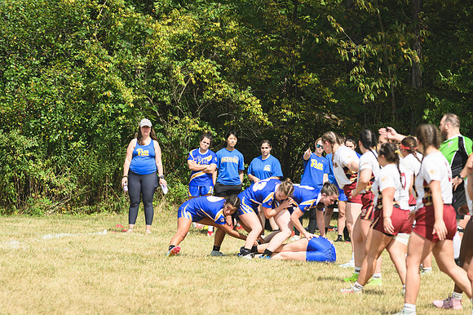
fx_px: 5121
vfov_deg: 3.5
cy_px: 158
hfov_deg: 5.3
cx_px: 236
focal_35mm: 390
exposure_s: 1/1000
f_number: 5.6
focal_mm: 260
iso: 200
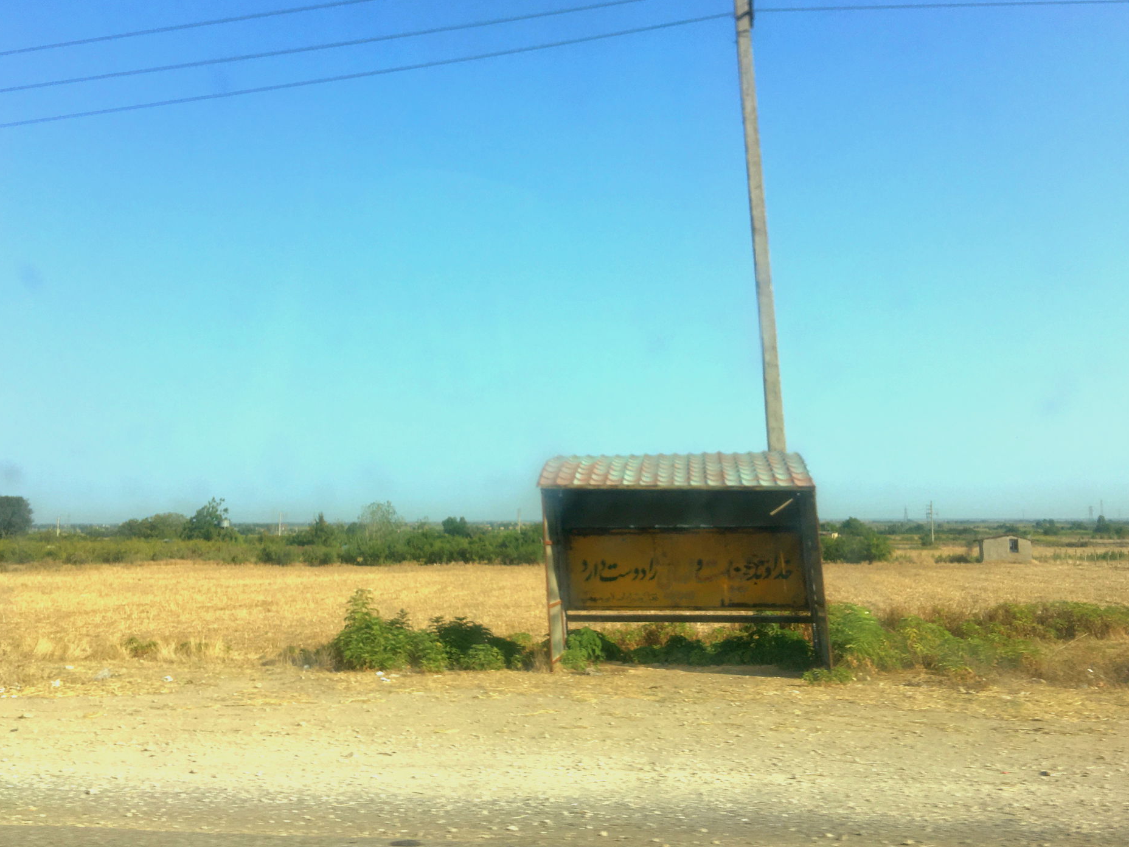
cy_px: 422
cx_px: 568
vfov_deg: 46.8
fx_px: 978
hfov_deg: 60.0
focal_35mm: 30
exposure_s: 1/1250
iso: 25
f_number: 2.2
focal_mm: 4.15
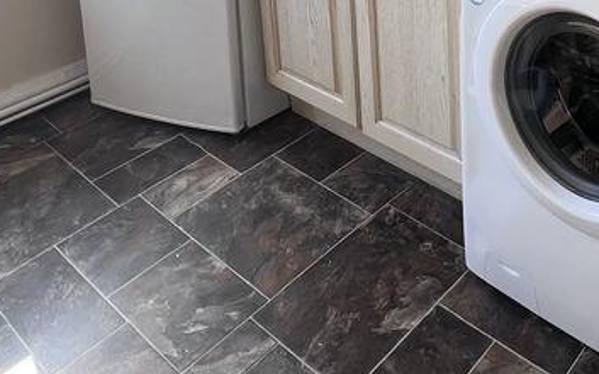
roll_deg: -0.9
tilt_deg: -12.5
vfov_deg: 26.1
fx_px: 652
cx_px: 495
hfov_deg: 46.2
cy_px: -139
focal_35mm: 40
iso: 40
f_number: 1.8
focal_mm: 1.57
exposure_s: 1/99
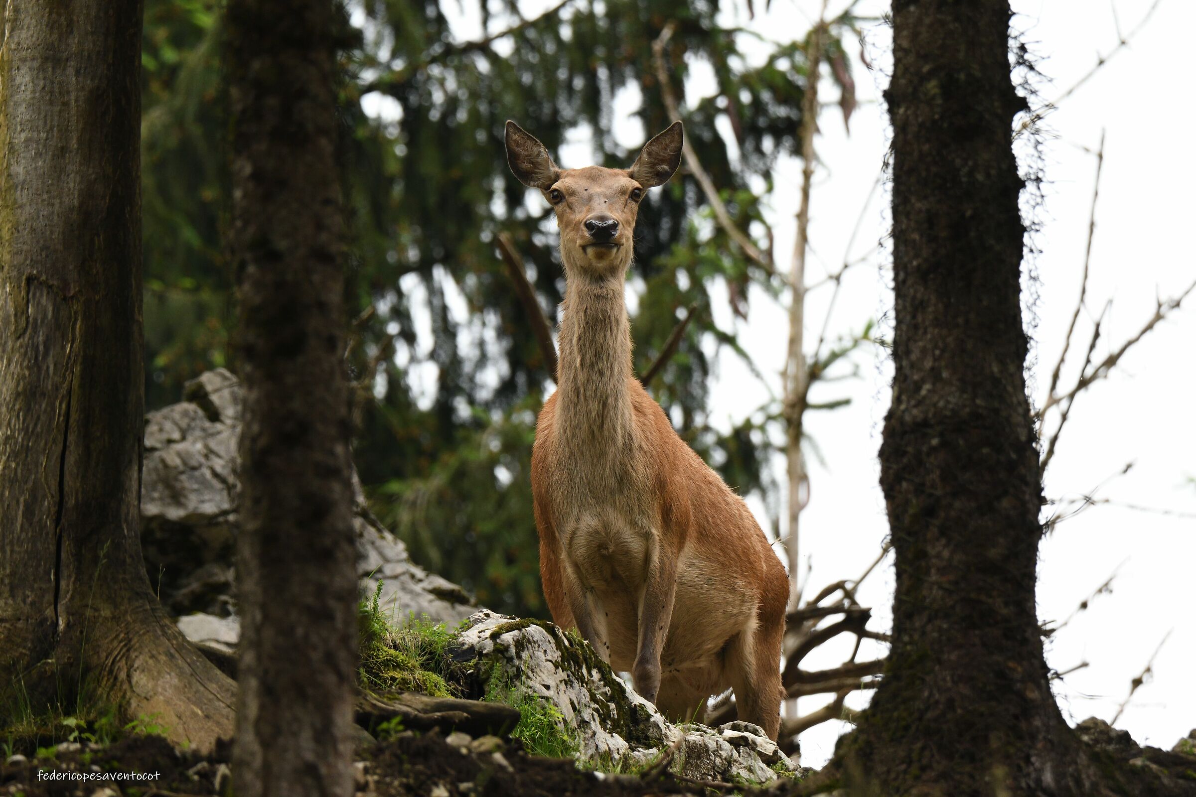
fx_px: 24915
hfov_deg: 2.7
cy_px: 398
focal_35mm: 750
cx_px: 598
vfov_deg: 1.8
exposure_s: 1/320
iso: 1000
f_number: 6.3
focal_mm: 500
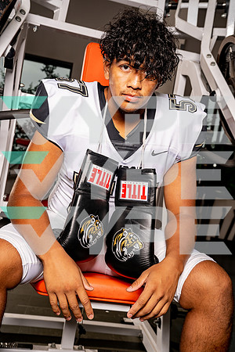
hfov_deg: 32.6
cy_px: 176
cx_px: 118
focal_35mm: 41
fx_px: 401
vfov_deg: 47.4
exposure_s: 1/320
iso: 100
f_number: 5.6
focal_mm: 41
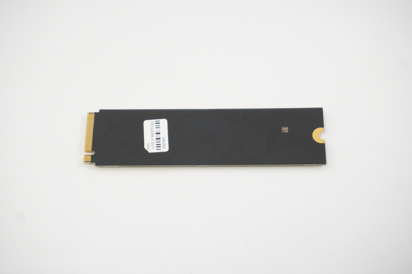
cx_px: 206
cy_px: 137
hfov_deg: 27.0
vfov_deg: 18.1
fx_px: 858
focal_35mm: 75
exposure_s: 1/320
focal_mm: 50
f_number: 5.6
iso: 6400
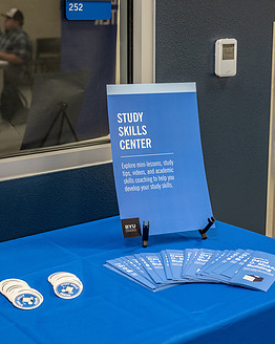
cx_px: 145
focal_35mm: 67
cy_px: 145
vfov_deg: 28.3
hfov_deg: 22.8
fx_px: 682
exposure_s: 1/160
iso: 1000
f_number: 4
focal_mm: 52
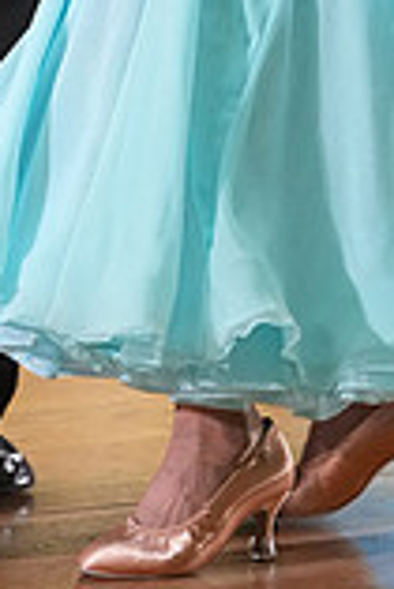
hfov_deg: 3.1
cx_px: 43
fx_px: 7305
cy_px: -360
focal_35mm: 446
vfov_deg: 4.6
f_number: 6.3
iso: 4000
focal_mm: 121
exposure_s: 1/200
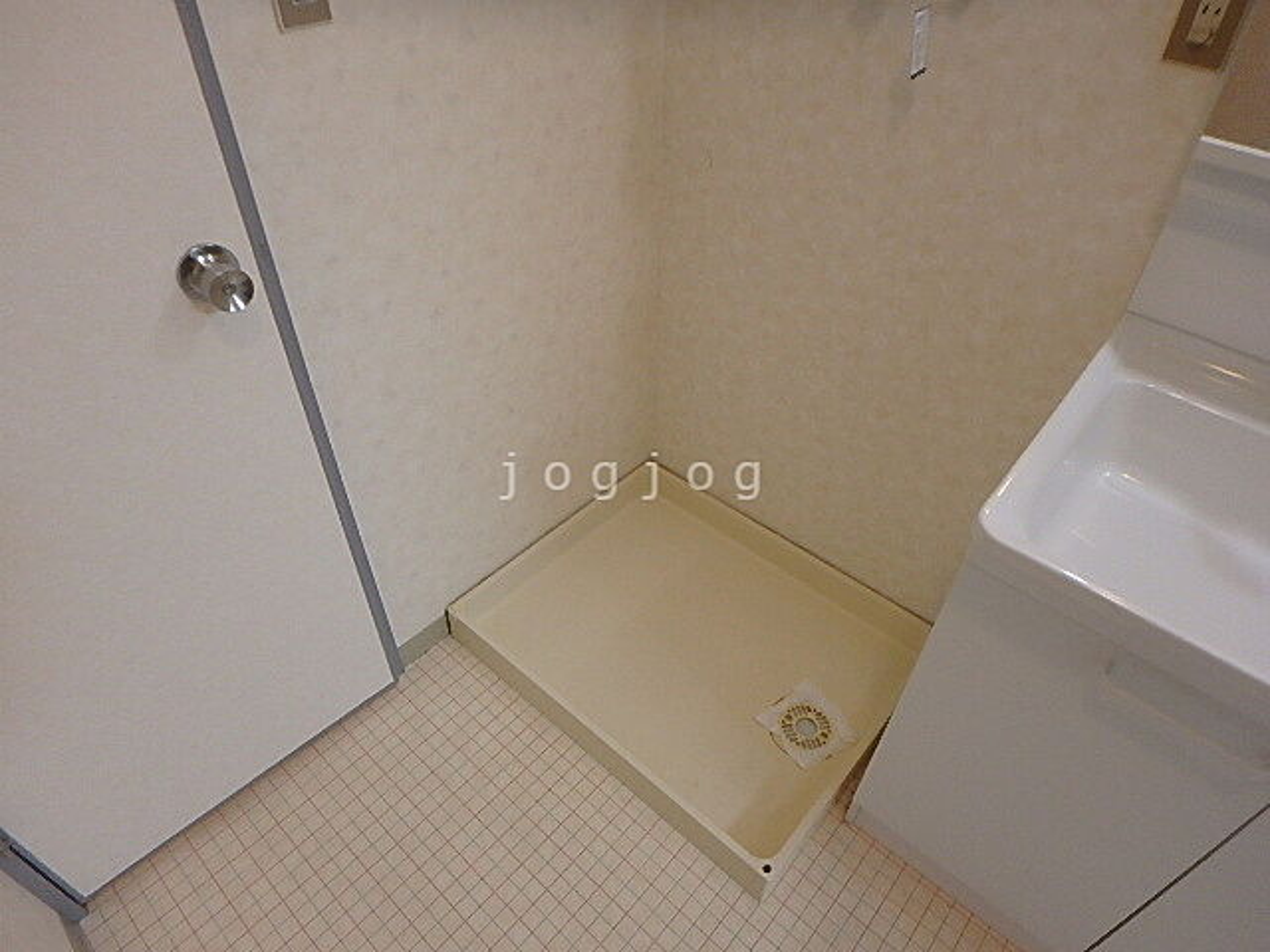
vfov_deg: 63.4
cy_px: 476
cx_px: 635
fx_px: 770
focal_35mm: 21
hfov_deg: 79.0
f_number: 3.5
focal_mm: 3.7
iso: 320
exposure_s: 1/30
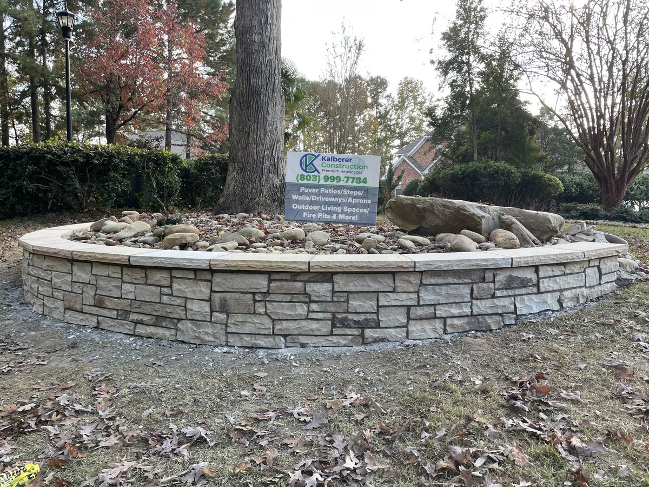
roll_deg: +0.2
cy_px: 244
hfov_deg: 67.3
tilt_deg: -6.1
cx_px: 324
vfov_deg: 53.1
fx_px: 487
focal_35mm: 26
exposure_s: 1/186
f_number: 1.6
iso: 32
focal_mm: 4.2
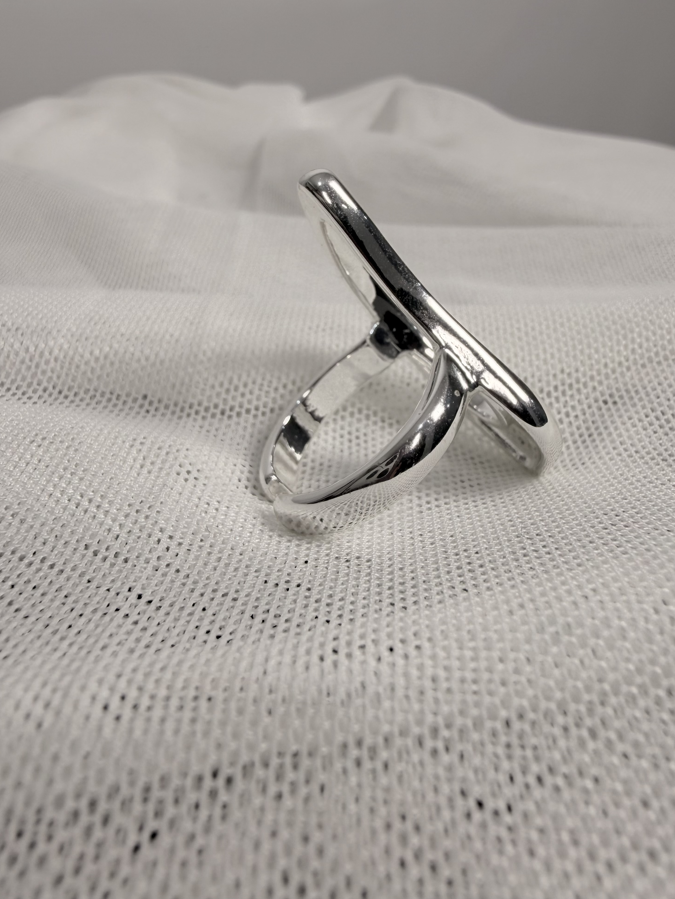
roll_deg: +0.3
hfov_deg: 51.3
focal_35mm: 27
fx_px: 702
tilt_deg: -24.2
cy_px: 433
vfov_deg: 65.3
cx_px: 348
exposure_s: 1/172
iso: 40
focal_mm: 2.22
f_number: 2.2
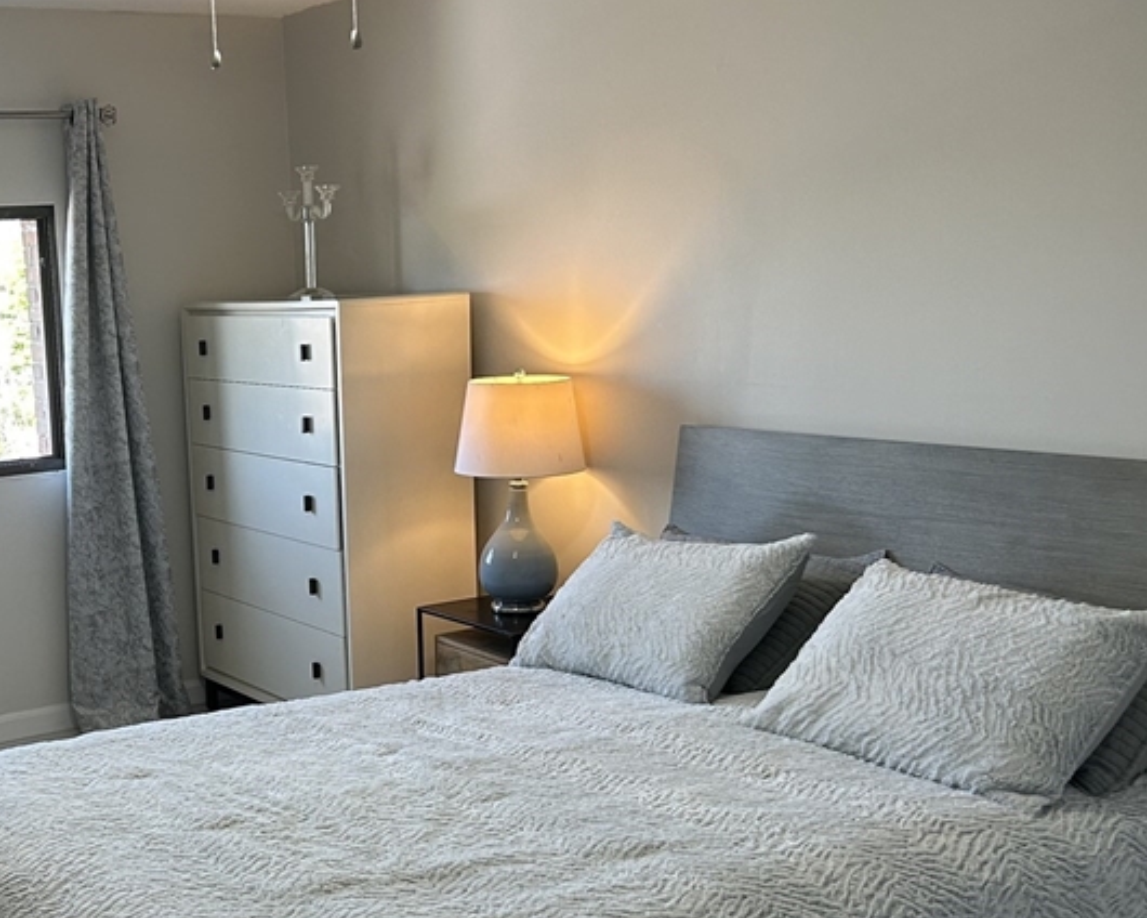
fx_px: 1663
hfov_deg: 36.4
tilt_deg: -8.6
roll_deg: +3.5
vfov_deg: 30.8
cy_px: 517
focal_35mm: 49
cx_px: 182
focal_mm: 5.7
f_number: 1.5
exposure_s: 1/120
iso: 100
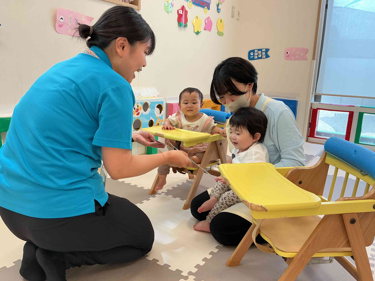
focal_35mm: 29
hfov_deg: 61.7
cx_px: 188
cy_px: 140
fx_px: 314
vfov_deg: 48.2
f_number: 1.8
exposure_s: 1/120
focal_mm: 3
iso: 20
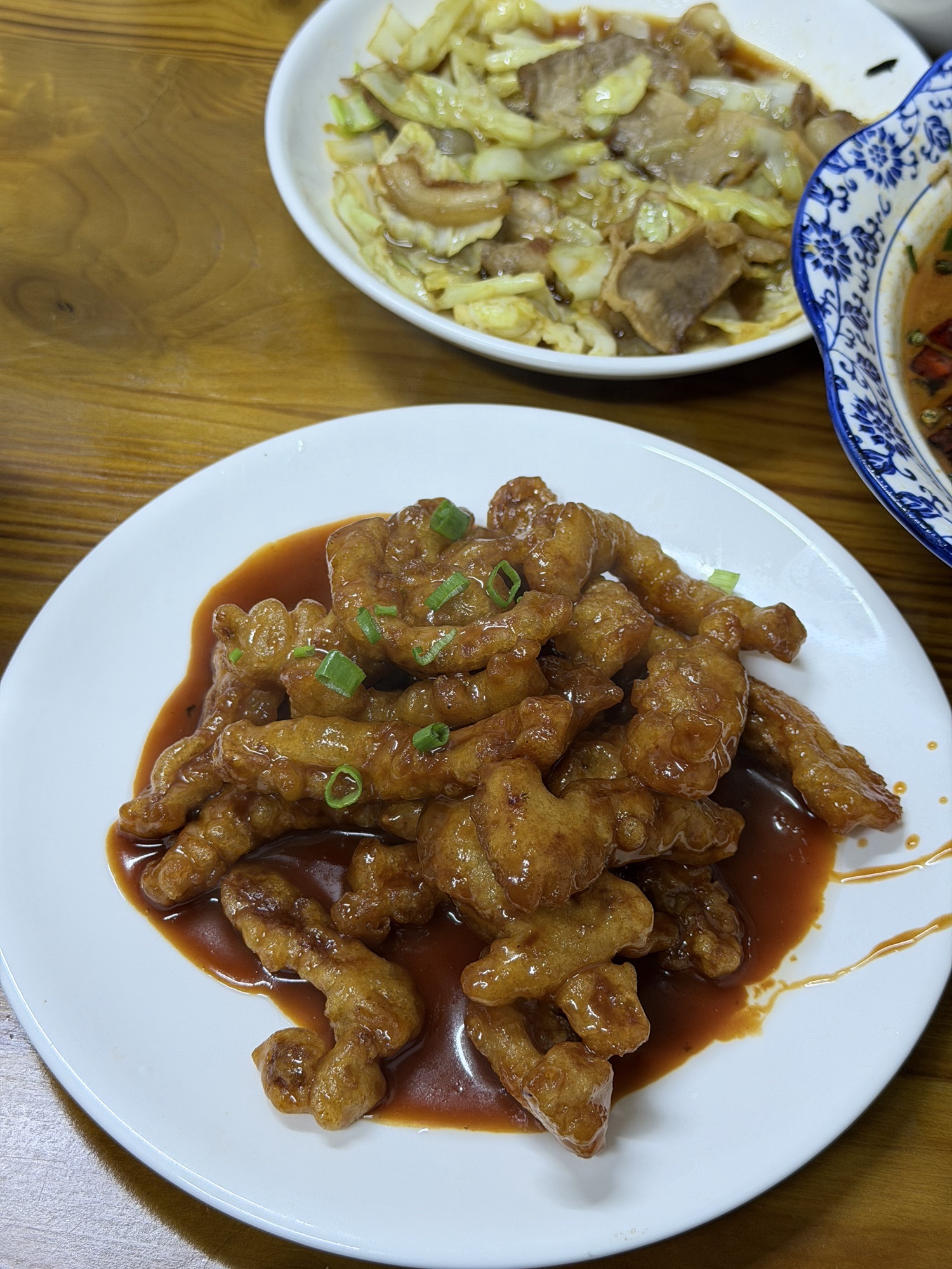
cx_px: 476
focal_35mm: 48
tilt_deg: -54.0
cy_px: 634
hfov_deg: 30.3
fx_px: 1760
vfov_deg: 39.7
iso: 125
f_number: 1.78
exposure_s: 1/50
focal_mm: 6.76
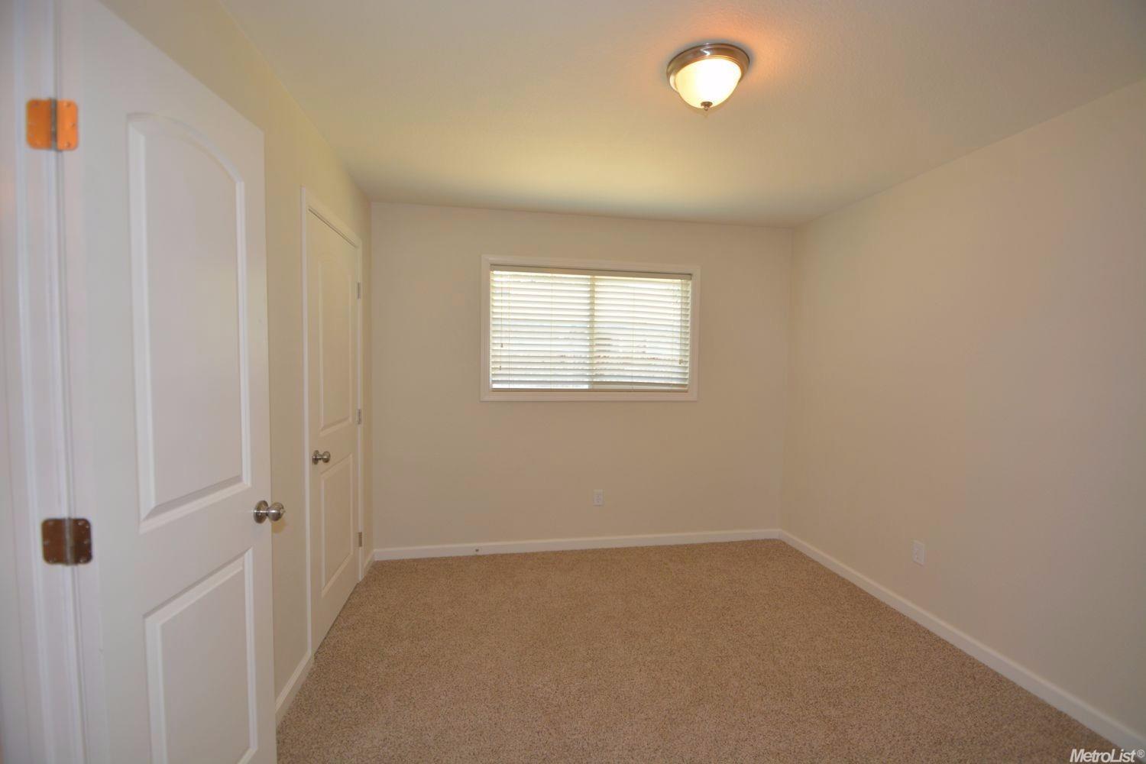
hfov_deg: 100.4
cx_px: 573
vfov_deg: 77.3
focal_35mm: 15
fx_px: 477
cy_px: 382
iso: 320
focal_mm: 10
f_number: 4
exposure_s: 1/60
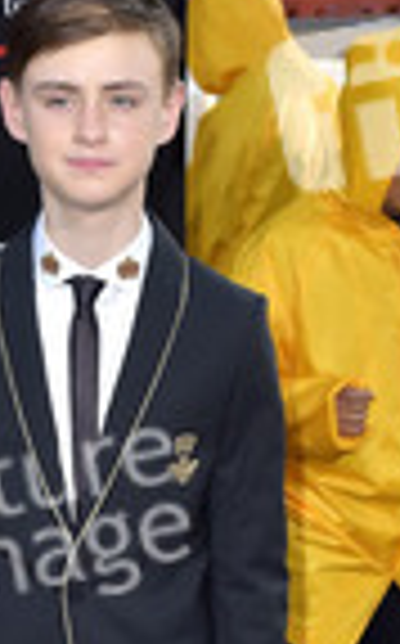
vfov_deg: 12.0
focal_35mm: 171
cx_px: 92
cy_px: 761
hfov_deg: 7.6
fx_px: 2992
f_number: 6.3
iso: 640
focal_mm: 60
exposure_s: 1/250
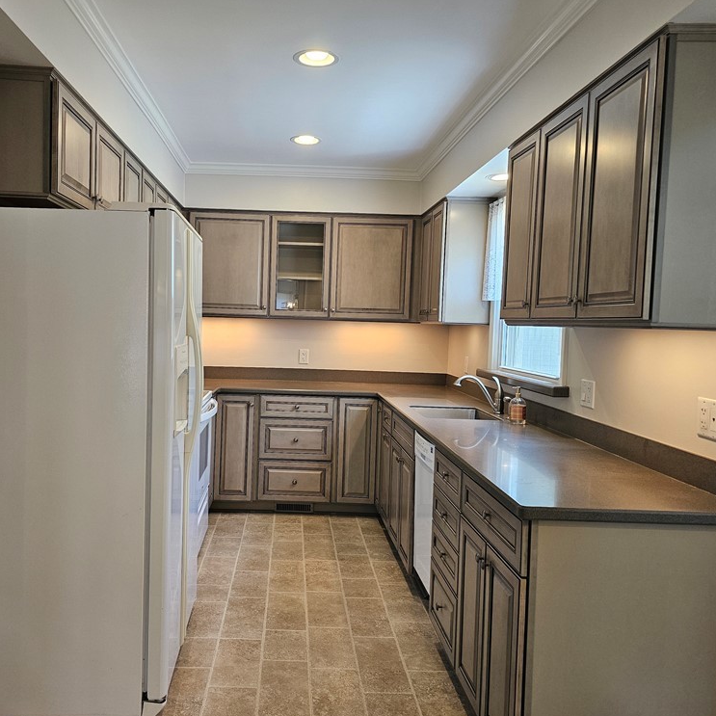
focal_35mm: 28
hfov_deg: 56.9
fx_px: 655
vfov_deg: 57.3
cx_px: 291
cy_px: 359
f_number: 1.7
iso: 250
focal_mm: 6.3
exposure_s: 1/120
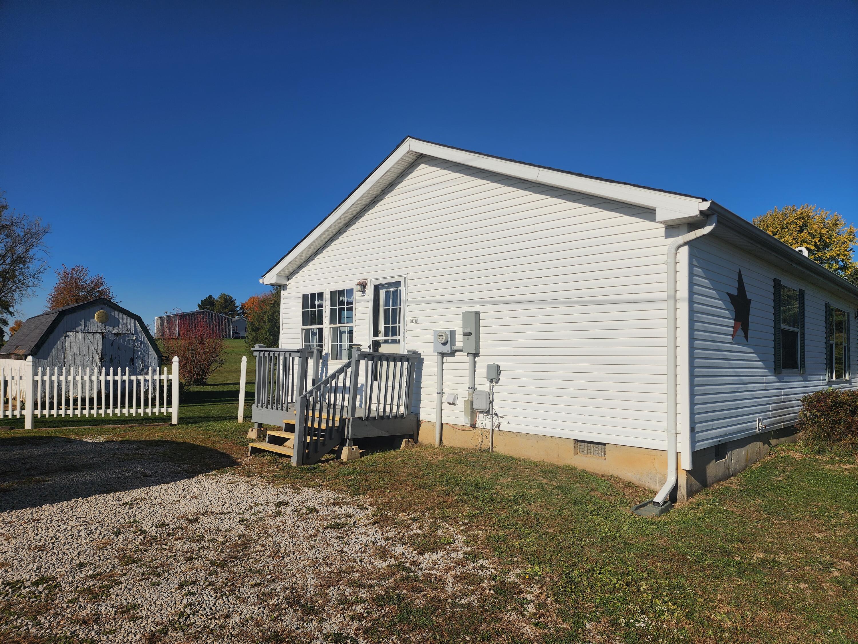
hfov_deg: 73.9
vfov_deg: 58.9
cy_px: 322
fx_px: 570
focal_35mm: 23
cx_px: 429
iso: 12
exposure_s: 1/2723
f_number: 1.8
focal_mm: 6.4
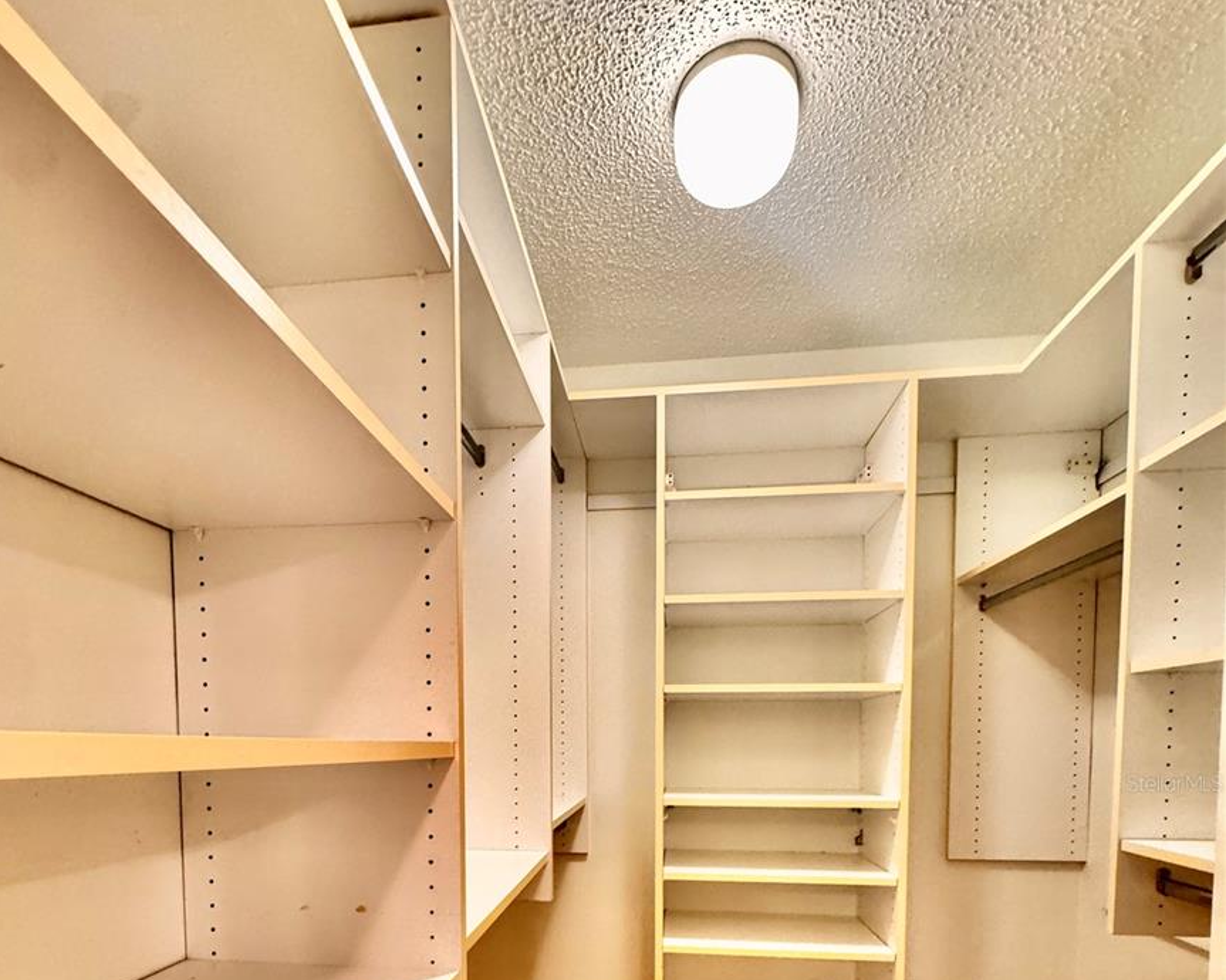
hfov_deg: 83.3
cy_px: 783
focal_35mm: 19
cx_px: 588
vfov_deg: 64.6
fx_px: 689
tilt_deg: -3.7
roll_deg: +0.9
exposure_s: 1/60
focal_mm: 2.22
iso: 800
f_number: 2.2
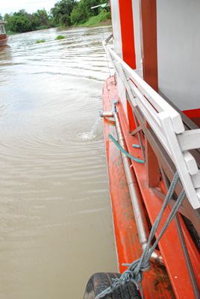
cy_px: 150
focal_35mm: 33
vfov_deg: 57.2
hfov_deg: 40.1
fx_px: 274
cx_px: 100
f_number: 9
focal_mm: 22
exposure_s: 1/400
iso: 1250
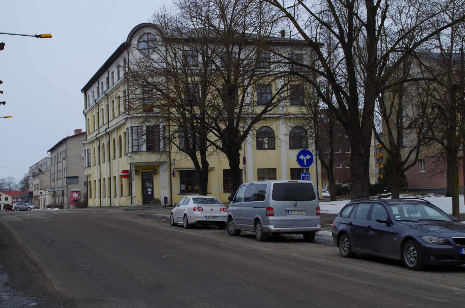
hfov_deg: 33.5
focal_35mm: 60
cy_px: 154
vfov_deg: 22.5
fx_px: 773
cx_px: 232
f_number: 11
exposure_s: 1/160
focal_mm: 40
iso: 250
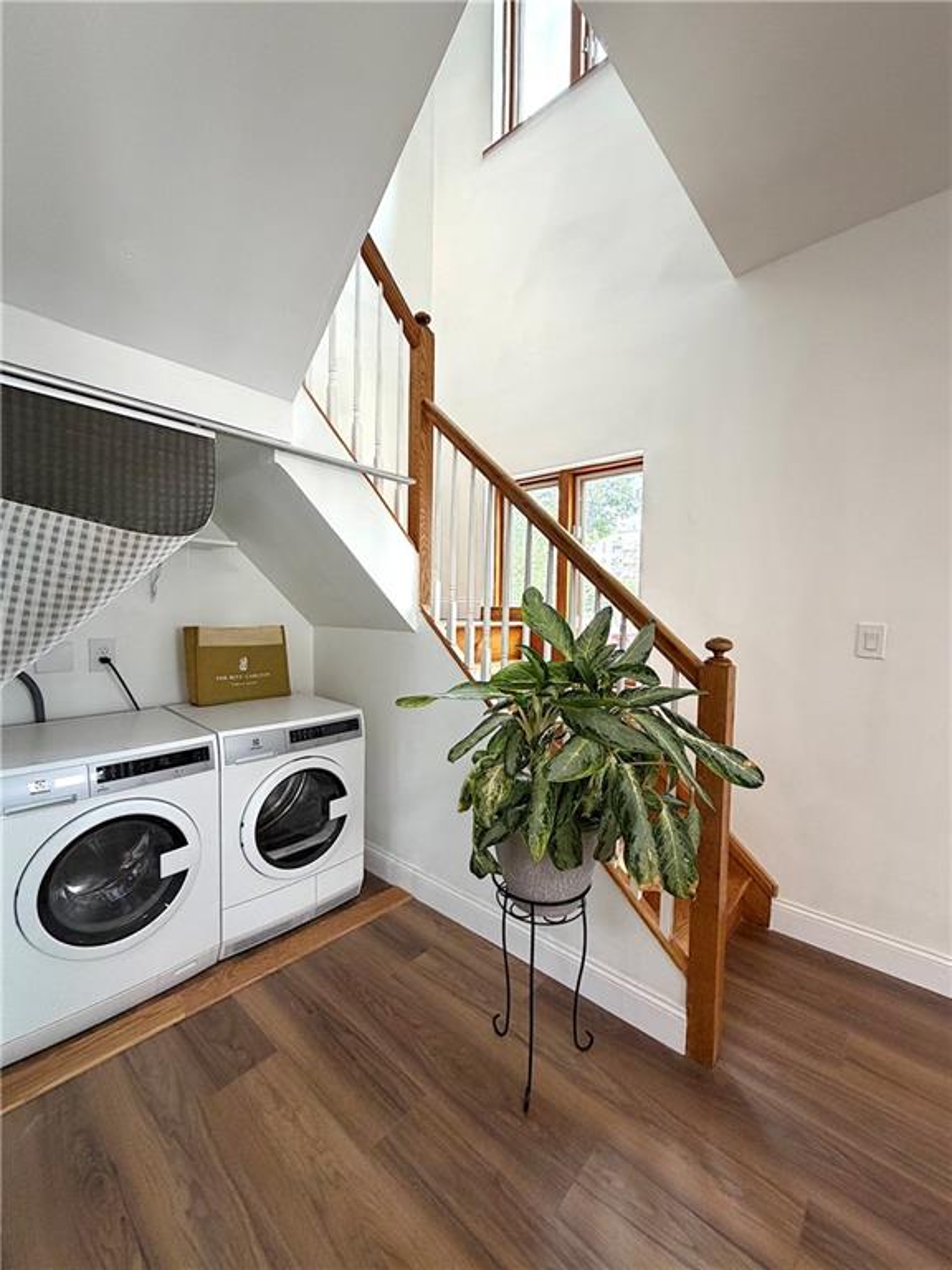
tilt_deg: -4.0
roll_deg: -0.9
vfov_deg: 102.1
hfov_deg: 85.7
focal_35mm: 14
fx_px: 513
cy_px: 635
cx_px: 476
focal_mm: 2.22
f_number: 2.2
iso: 200
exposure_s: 1/121
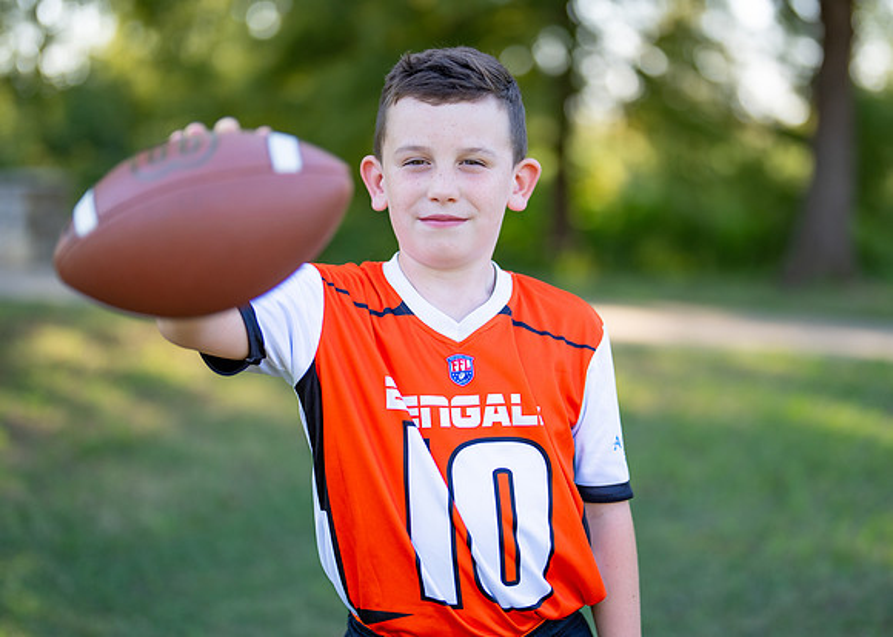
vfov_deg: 21.9
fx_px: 1646
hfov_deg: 30.3
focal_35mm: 65
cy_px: 304
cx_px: 481
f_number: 1.2
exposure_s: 1/1600
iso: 100
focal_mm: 50
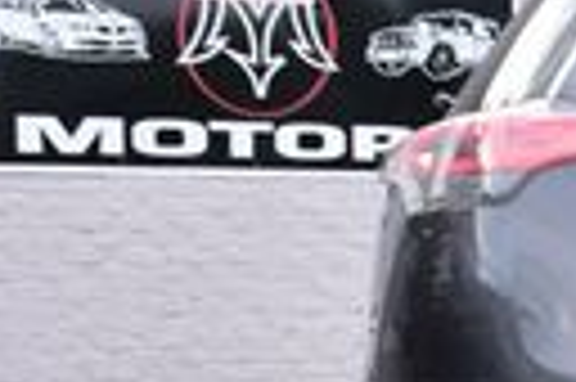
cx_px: 1282
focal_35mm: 180
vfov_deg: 7.6
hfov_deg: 10.2
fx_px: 2876
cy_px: 427
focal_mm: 24
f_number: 9
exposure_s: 1/125
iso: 400
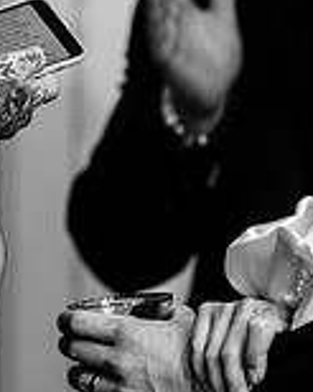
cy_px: -16
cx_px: -273
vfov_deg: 3.0
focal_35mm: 638
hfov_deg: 2.4
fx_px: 7395
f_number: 4
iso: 2000
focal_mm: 162
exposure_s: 1/200
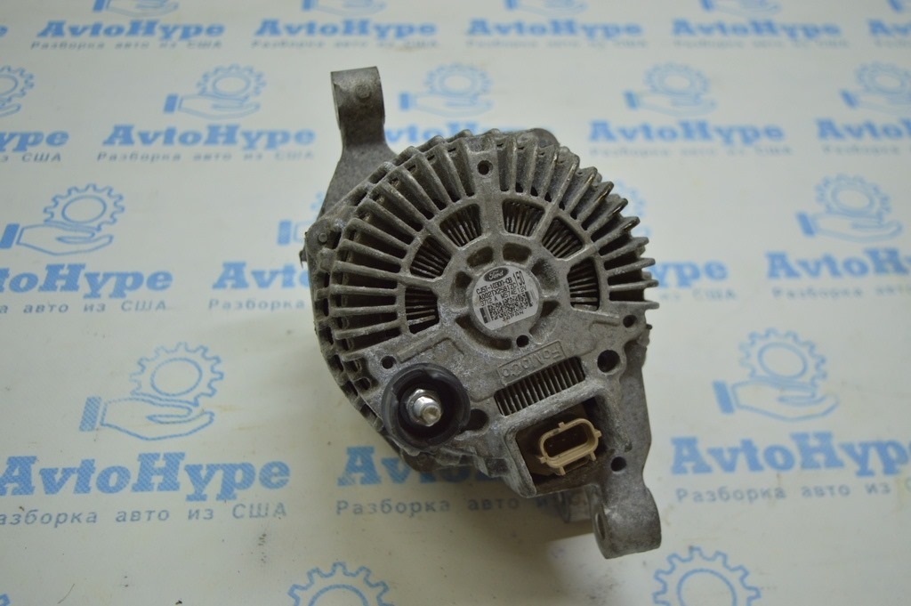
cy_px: 303
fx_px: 986
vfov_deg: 34.2
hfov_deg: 49.6
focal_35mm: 39
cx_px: 456
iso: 400
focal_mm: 26
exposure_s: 1/100
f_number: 4
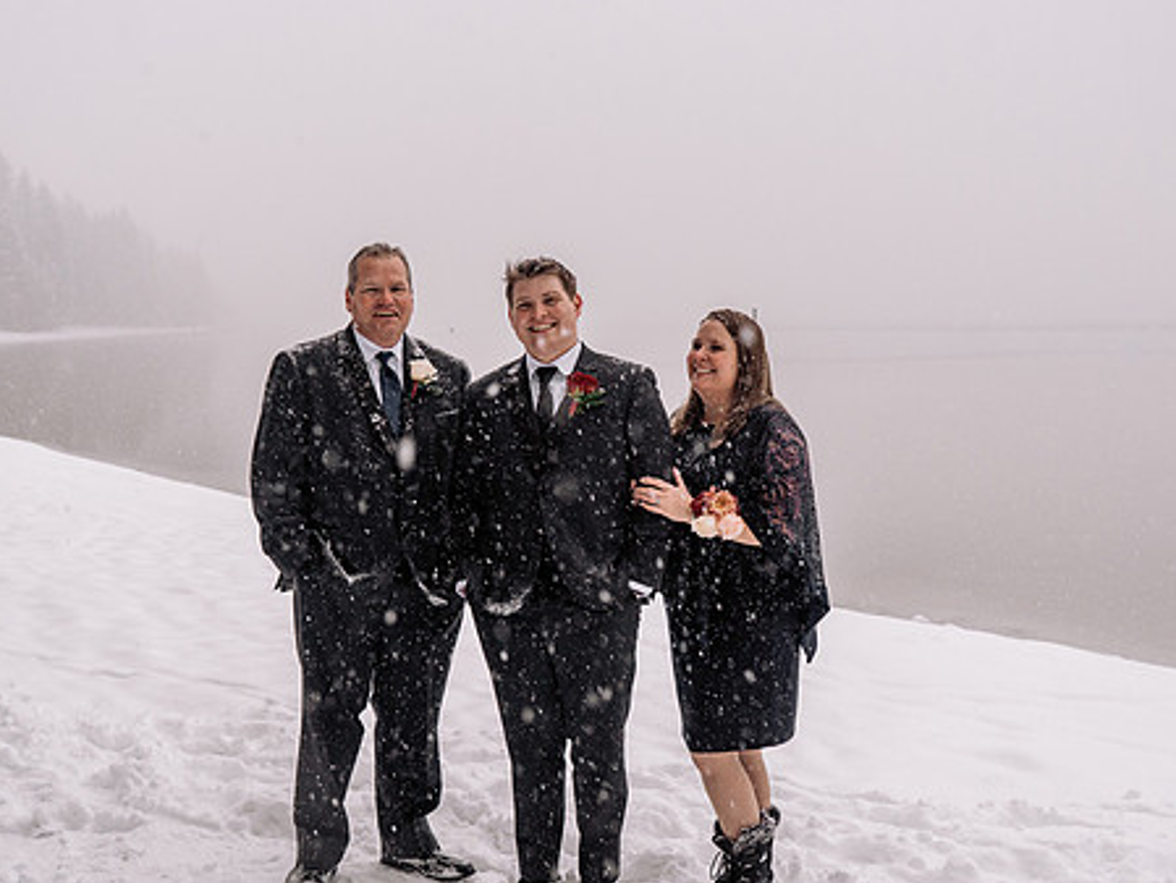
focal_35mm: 44
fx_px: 1495
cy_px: 476
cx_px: 602
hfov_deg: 42.9
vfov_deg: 32.9
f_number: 5
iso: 1250
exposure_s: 1/250
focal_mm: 35
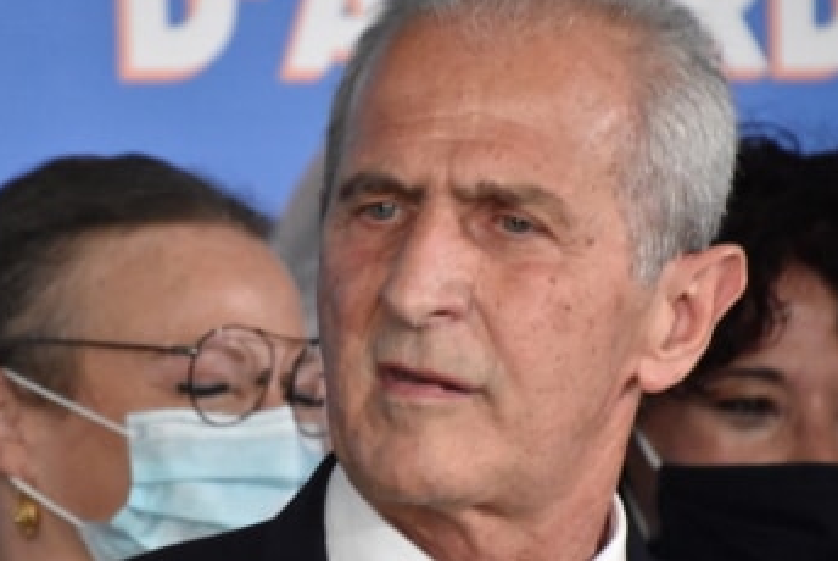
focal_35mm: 784
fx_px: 18265
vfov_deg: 1.8
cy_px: 349
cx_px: 329
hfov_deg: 2.6
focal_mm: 300
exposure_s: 1/500
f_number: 6.3
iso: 6400
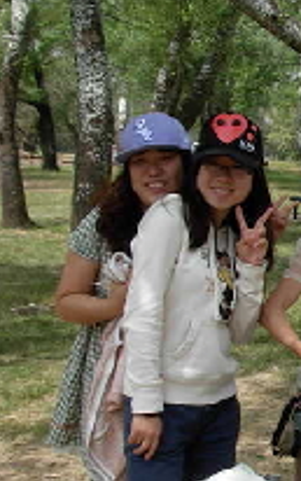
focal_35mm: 94
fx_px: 1232
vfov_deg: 22.0
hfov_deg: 12.7
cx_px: 530
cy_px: 287
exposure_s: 1/470
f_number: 4.9
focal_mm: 6.3
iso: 79
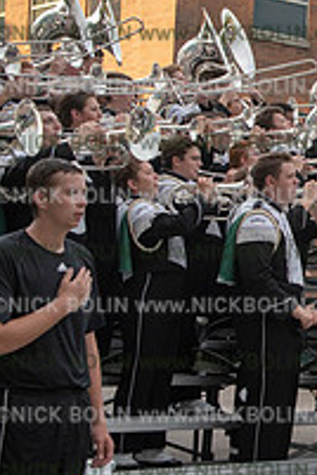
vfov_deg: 20.8
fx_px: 1294
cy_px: 197
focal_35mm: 98
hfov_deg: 12.8
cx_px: 546
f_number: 3.2
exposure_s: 1/1250
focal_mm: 34
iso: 800
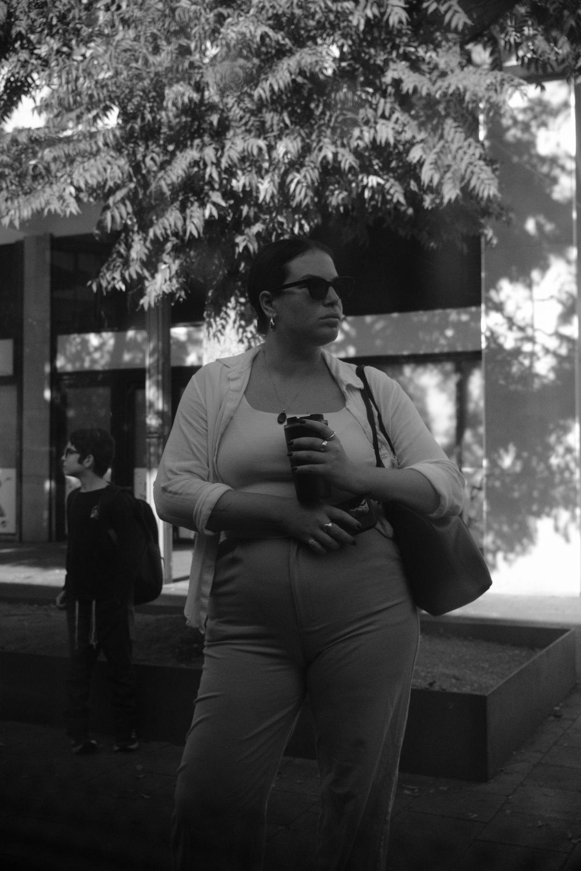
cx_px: 290
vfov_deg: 47.4
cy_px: 436
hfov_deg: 32.7
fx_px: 991
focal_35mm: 41
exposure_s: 1/1700
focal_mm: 27
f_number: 5.6
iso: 3200
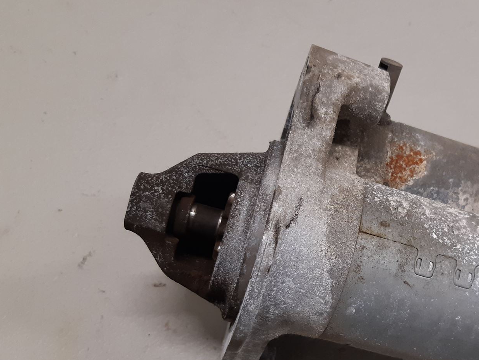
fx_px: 595
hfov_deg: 42.5
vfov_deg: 33.2
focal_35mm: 43
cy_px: 253
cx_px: 357
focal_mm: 3.93
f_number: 1.7
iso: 125
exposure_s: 1/50
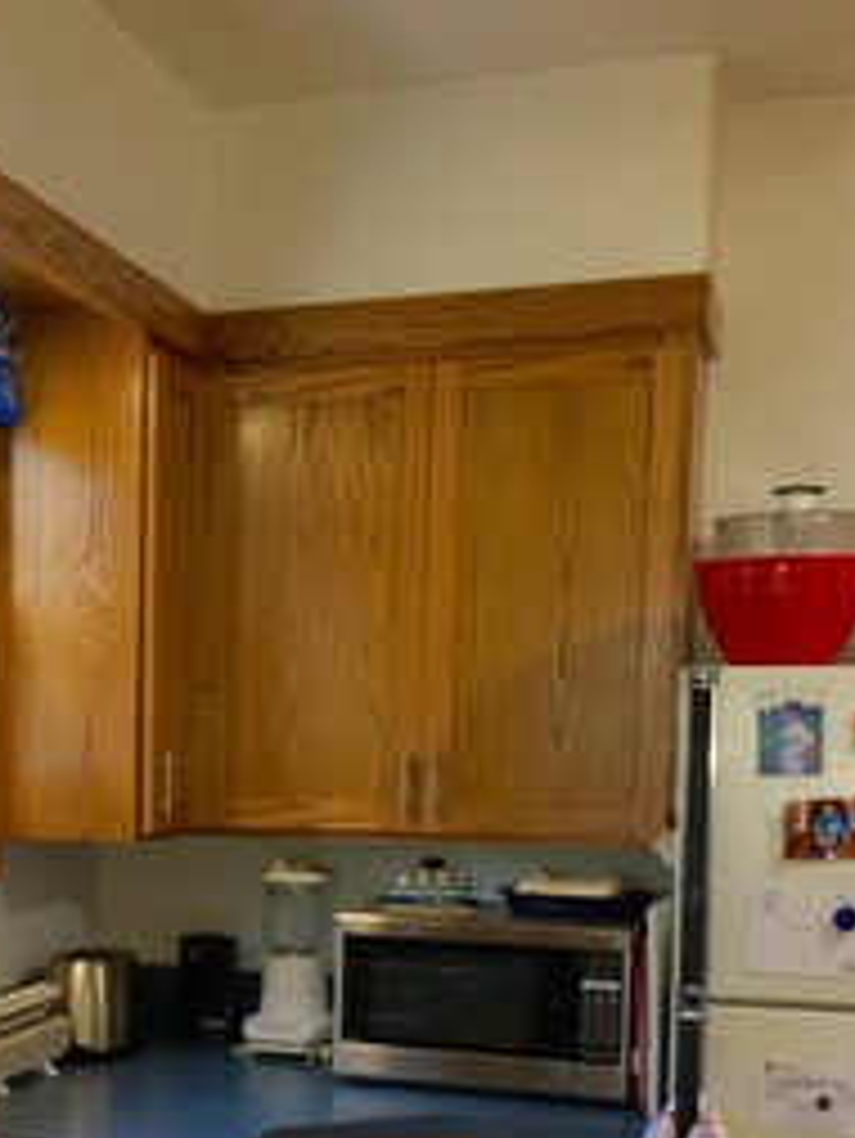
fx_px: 1810
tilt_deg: -4.8
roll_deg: -1.2
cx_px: 99
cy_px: 895
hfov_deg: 25.8
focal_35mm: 55
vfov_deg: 34.0
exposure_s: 1/30
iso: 25
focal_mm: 4.15
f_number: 2.2
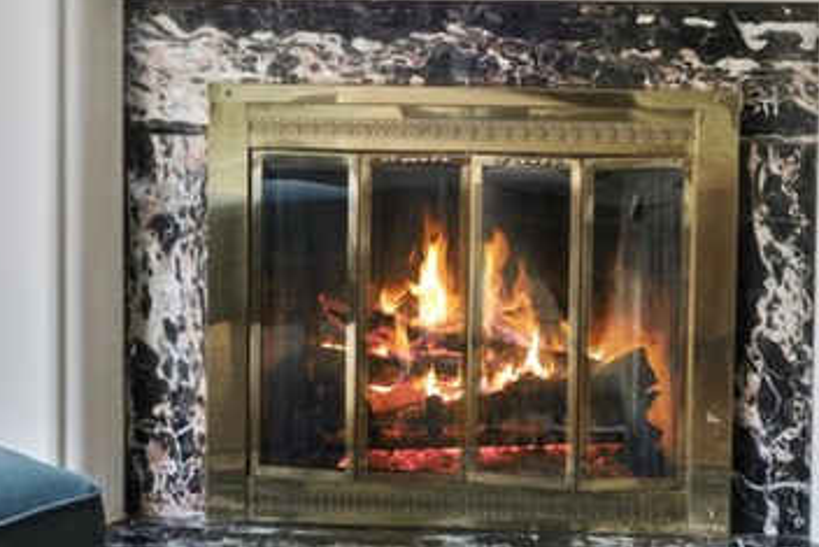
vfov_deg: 19.3
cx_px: 489
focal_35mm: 69
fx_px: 1570
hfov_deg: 29.2
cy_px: 19
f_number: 8
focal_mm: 10
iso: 200
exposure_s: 1.2
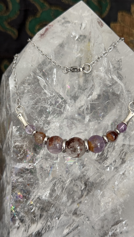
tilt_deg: -7.8
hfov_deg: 22.6
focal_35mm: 53
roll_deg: -2.3
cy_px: 118
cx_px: 76
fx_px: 335
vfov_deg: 39.2
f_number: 1.78
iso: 250
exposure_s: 1/60
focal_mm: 6.76
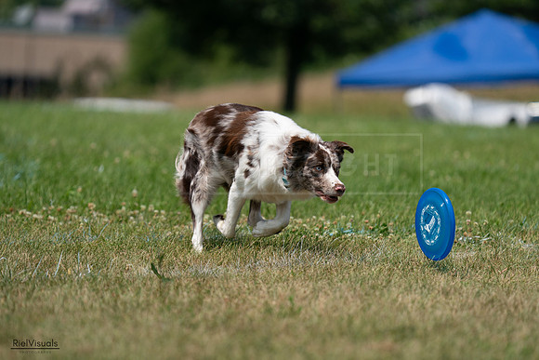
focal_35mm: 362
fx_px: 5421
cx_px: 270
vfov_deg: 3.8
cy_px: 180
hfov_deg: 5.7
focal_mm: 362
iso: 640
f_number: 6.3
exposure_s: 1/4000
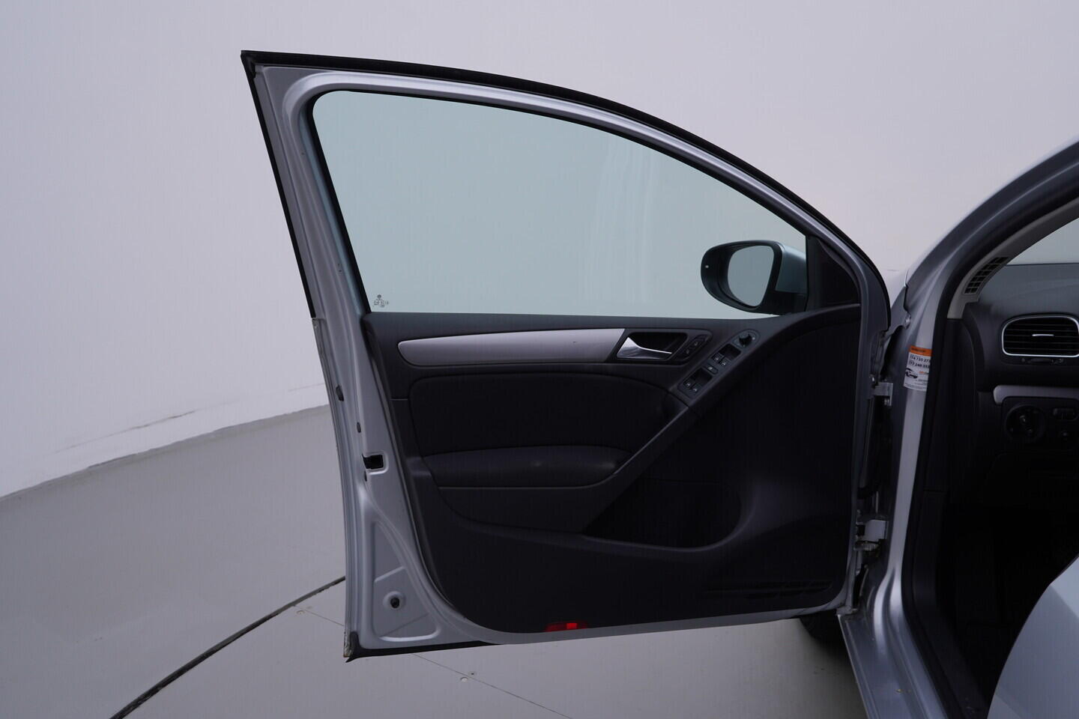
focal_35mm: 36
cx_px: 540
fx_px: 1079
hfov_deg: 53.1
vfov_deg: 36.9
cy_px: 360
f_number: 4.5
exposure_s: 1/100
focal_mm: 24
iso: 125
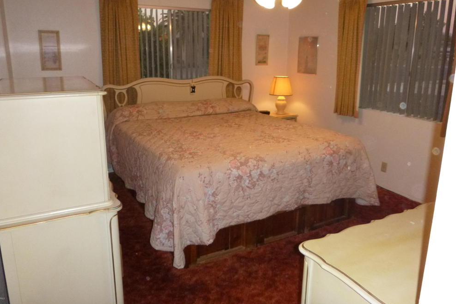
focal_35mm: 27
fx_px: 342
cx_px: 229
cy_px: 132
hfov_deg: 67.4
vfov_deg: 47.8
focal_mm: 4.5
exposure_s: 1/60
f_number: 3.9
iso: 400
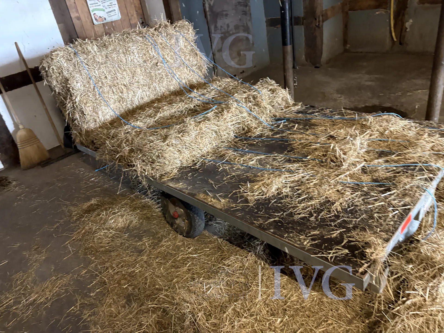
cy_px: 166
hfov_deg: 67.3
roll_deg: +8.0
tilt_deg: -25.2
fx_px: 333
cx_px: 222
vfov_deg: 53.1
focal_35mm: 26
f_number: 1.6
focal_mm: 5.96
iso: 500
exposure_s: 1/25
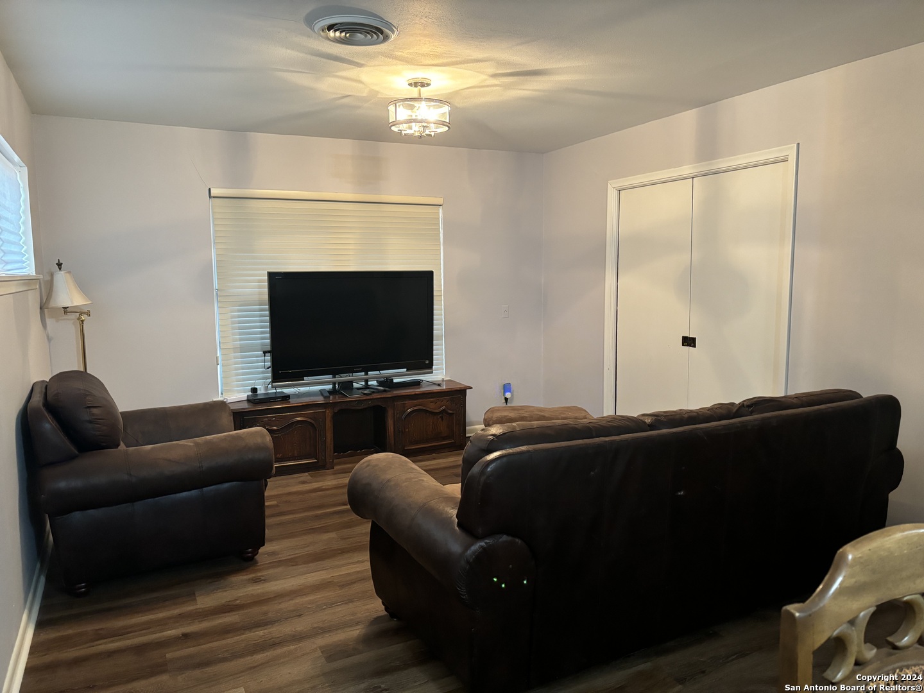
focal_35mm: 26
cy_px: 346
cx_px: 462
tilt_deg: -7.3
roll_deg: +0.1
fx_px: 694
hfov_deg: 67.3
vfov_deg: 53.1
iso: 400
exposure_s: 1/40
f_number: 1.6
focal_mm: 5.96
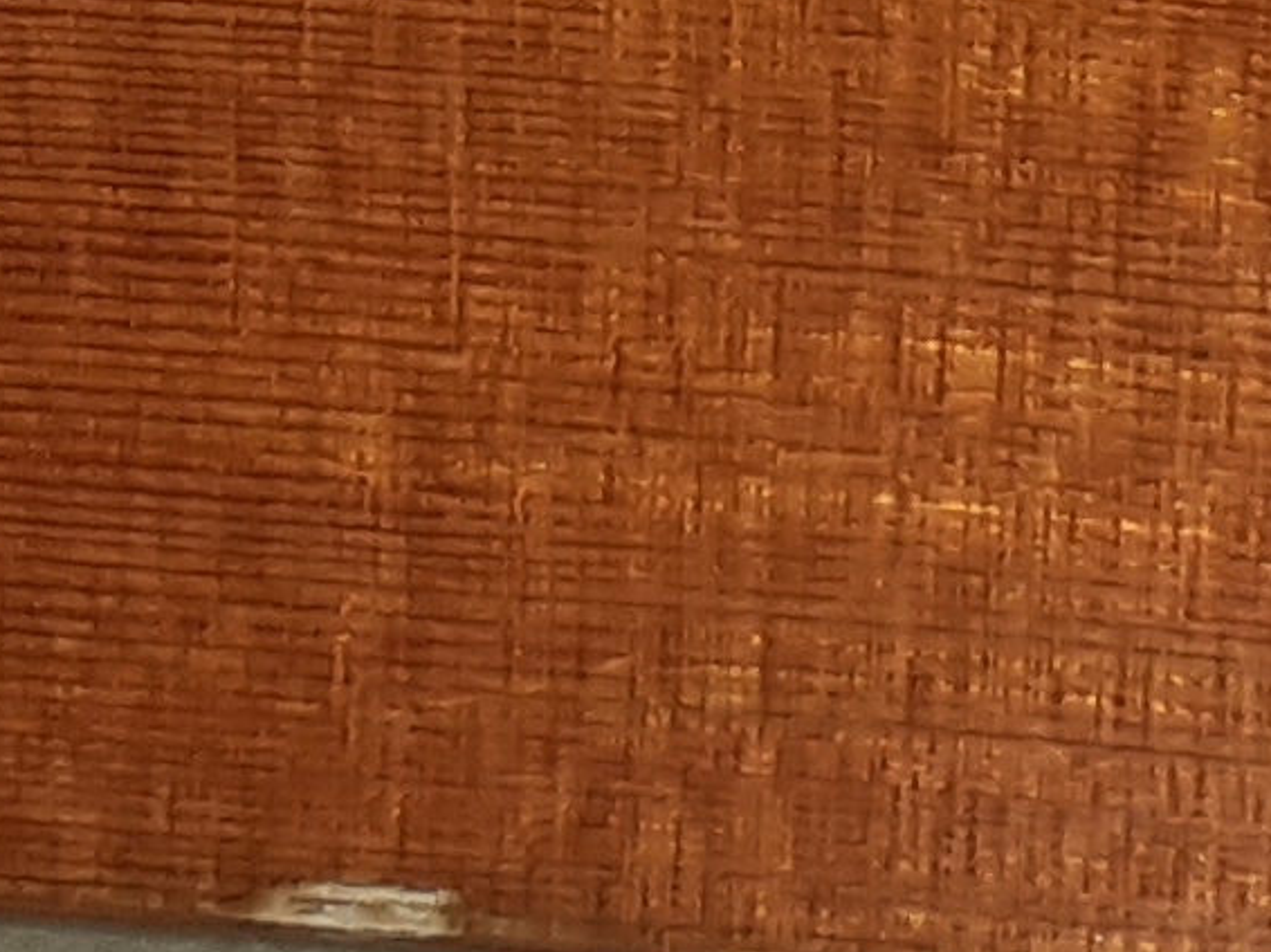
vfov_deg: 6.8
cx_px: 723
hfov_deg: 10.0
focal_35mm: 197
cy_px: -1868
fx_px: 7230
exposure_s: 1/100
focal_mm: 3.6
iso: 50
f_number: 1.9
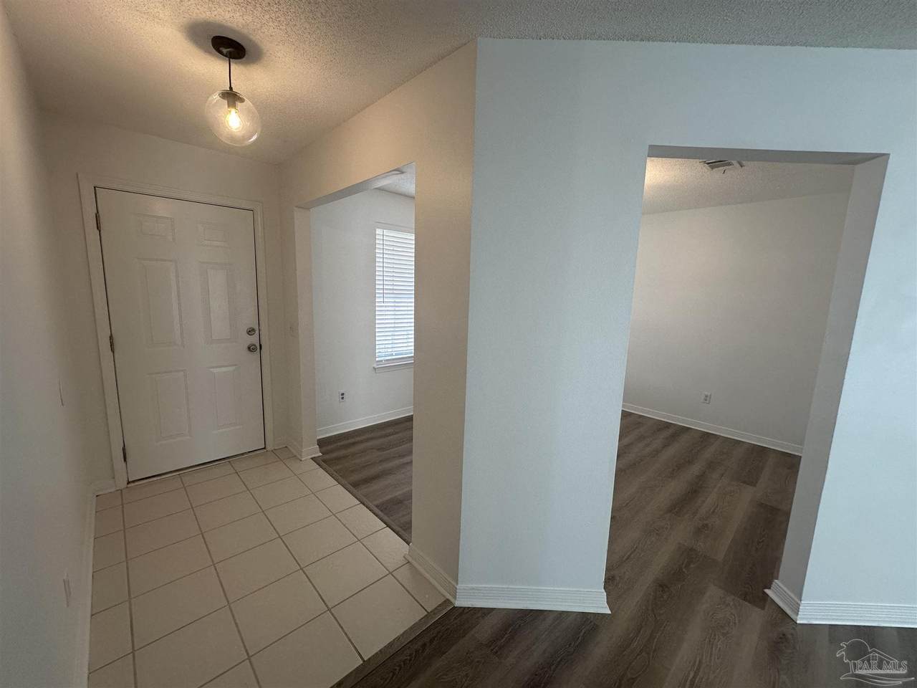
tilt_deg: -8.5
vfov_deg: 85.7
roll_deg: -2.1
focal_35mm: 14
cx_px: 458
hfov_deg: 102.1
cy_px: 344
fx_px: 371
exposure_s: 1/120
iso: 160
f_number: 2.2
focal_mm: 2.22
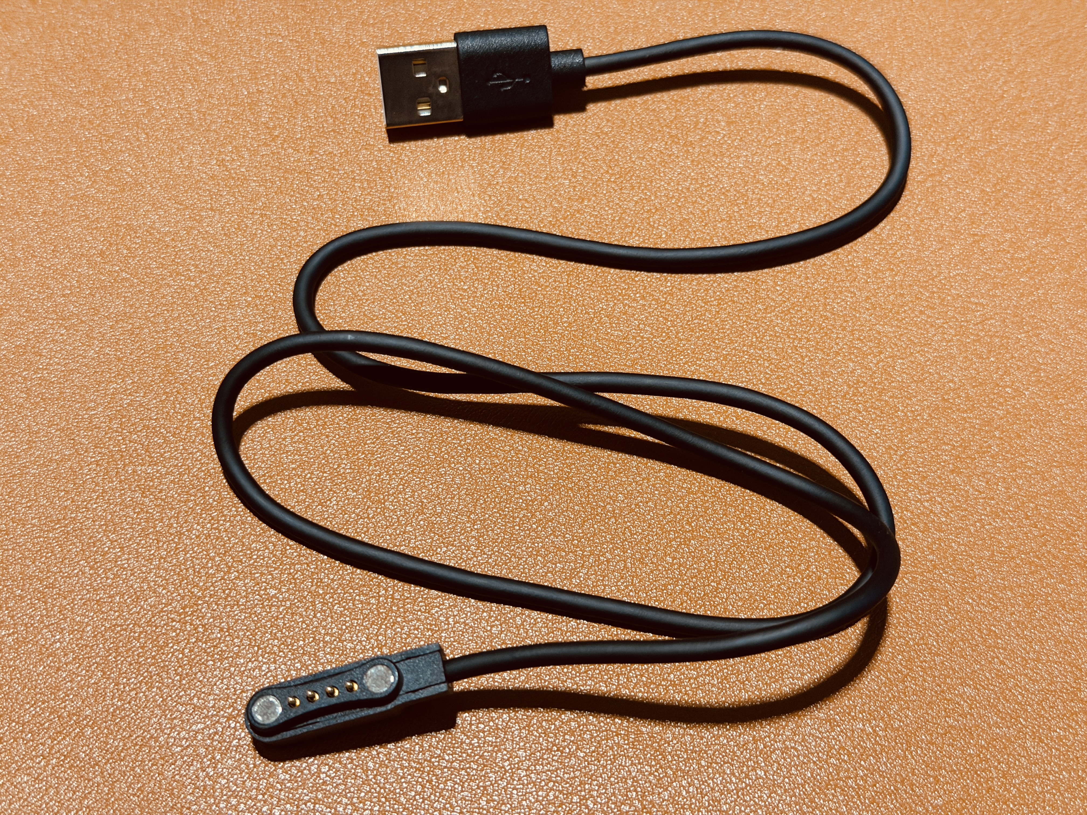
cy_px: 408
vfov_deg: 30.3
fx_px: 1507
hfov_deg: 39.7
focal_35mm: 48
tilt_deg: -62.3
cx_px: 544
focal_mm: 6.76
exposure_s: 1/40
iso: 320
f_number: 1.78
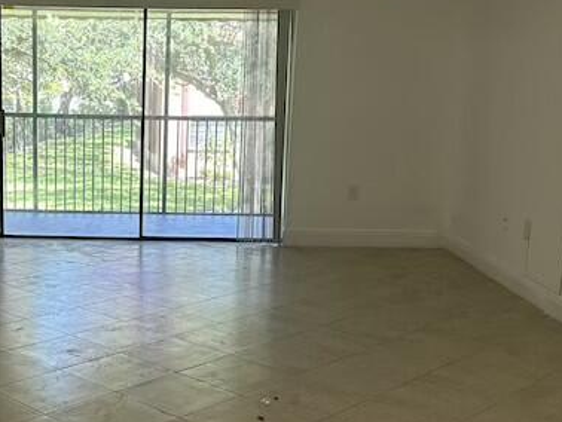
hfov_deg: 34.2
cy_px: 218
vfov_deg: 26.6
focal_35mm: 55
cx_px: 140
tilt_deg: -8.6
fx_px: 894
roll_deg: -1.1
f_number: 1.5
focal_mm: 5.7
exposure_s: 1/120
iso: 80
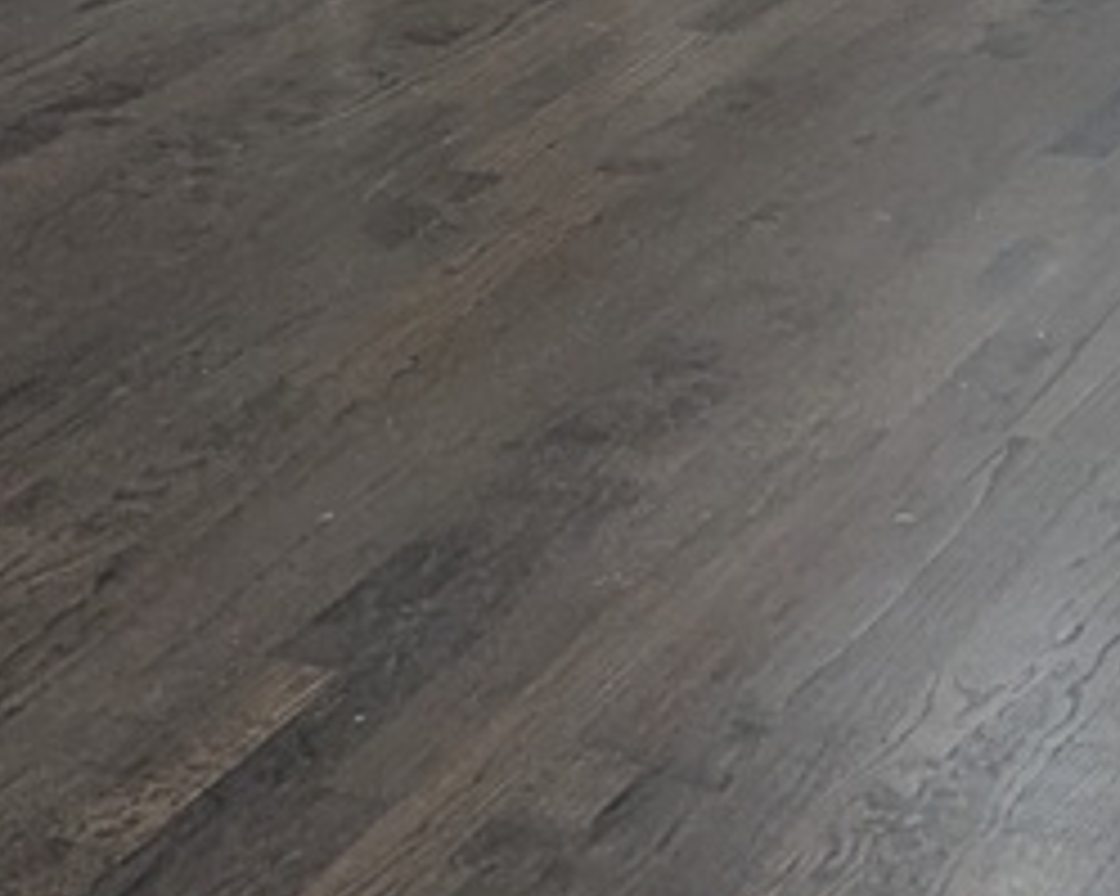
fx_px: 4473
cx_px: 1129
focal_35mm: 135
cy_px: -428
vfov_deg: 11.0
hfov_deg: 14.0
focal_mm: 6.81
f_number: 1.85
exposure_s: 1/120
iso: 598
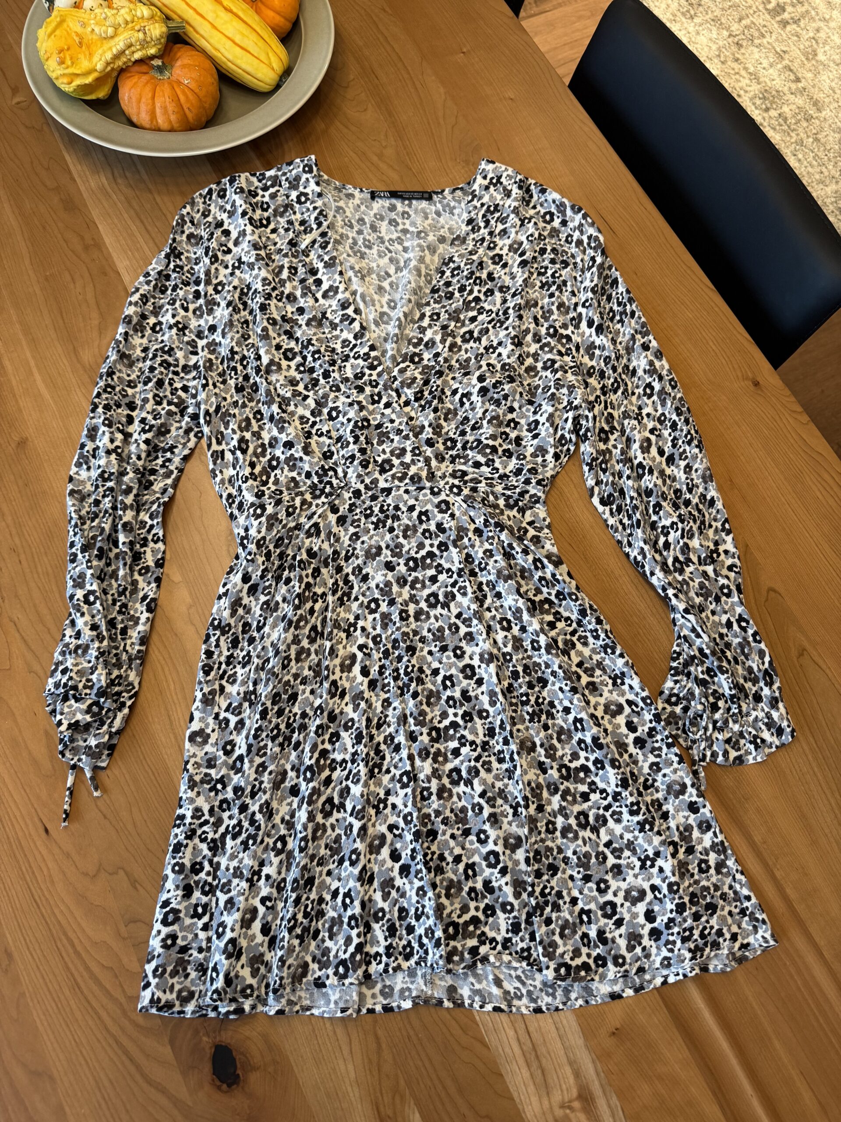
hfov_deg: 56.8
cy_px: 561
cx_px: 420
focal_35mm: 24
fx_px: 777
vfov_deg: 71.6
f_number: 1.78
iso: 160
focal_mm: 6.76
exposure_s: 1/60
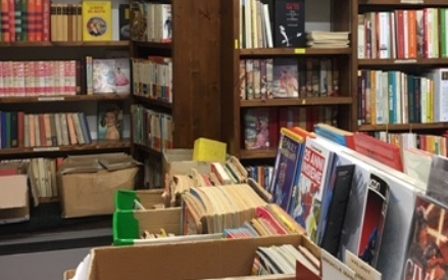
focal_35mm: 56
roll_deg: +0.5
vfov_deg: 22.9
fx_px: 683
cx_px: 270
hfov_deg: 36.2
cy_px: 64
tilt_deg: +0.4
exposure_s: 1/33
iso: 100
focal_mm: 4.15
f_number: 2.2
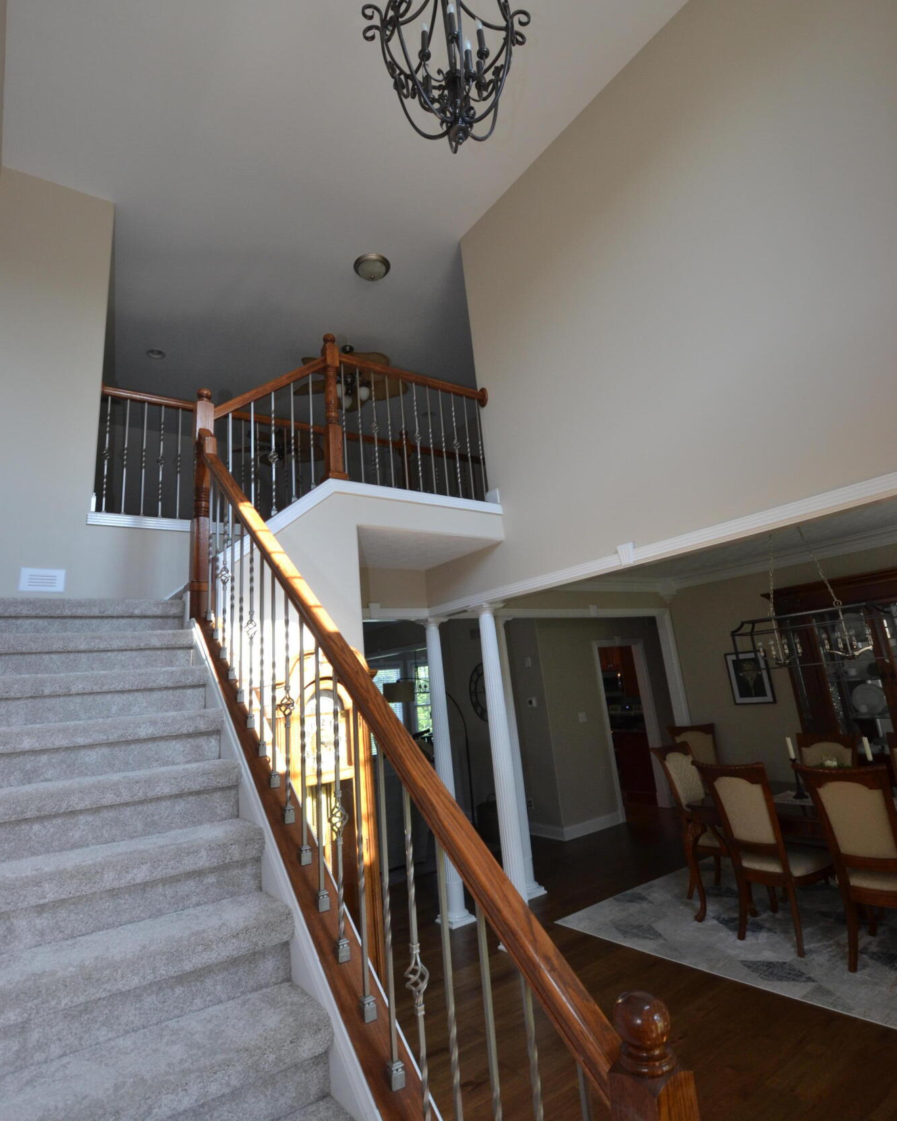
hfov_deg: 77.0
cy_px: 514
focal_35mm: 17
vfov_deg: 89.4
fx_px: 564
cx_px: 449
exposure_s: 1/100
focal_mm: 10
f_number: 5
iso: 400
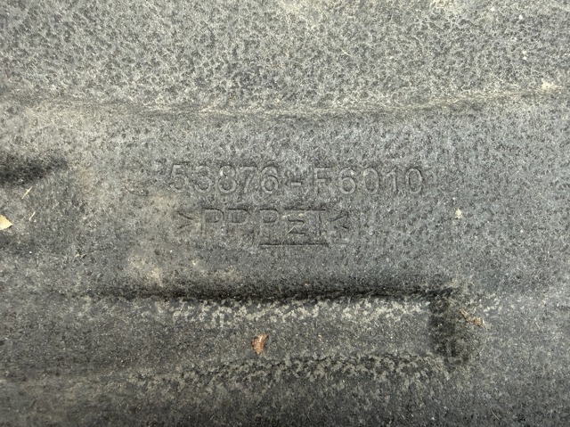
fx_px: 395
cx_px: 285
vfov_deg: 56.8
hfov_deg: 71.6
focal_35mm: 24
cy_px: 214
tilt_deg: -67.3
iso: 320
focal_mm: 2.22
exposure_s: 1/99
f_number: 2.2
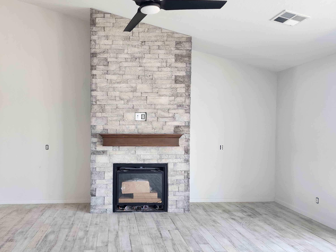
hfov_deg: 60.9
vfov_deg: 48.2
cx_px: 126
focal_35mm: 29
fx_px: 281
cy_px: 131
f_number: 1.8
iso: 125
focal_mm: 6.4
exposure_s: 1/180
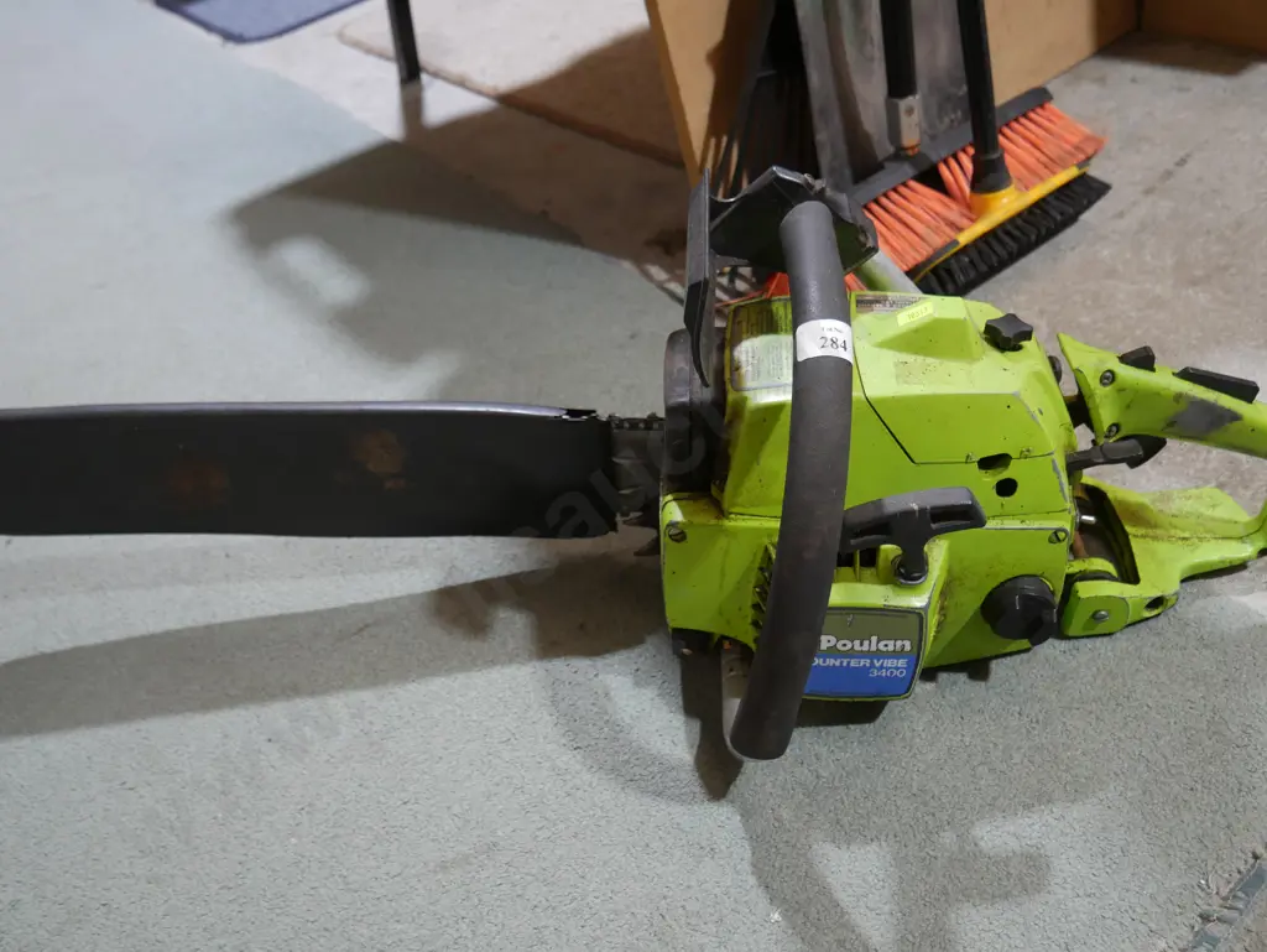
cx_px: 634
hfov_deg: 56.8
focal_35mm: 32
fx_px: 1172
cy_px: 476
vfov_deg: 44.2
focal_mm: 16
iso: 640
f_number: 3.6
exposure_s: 1/60
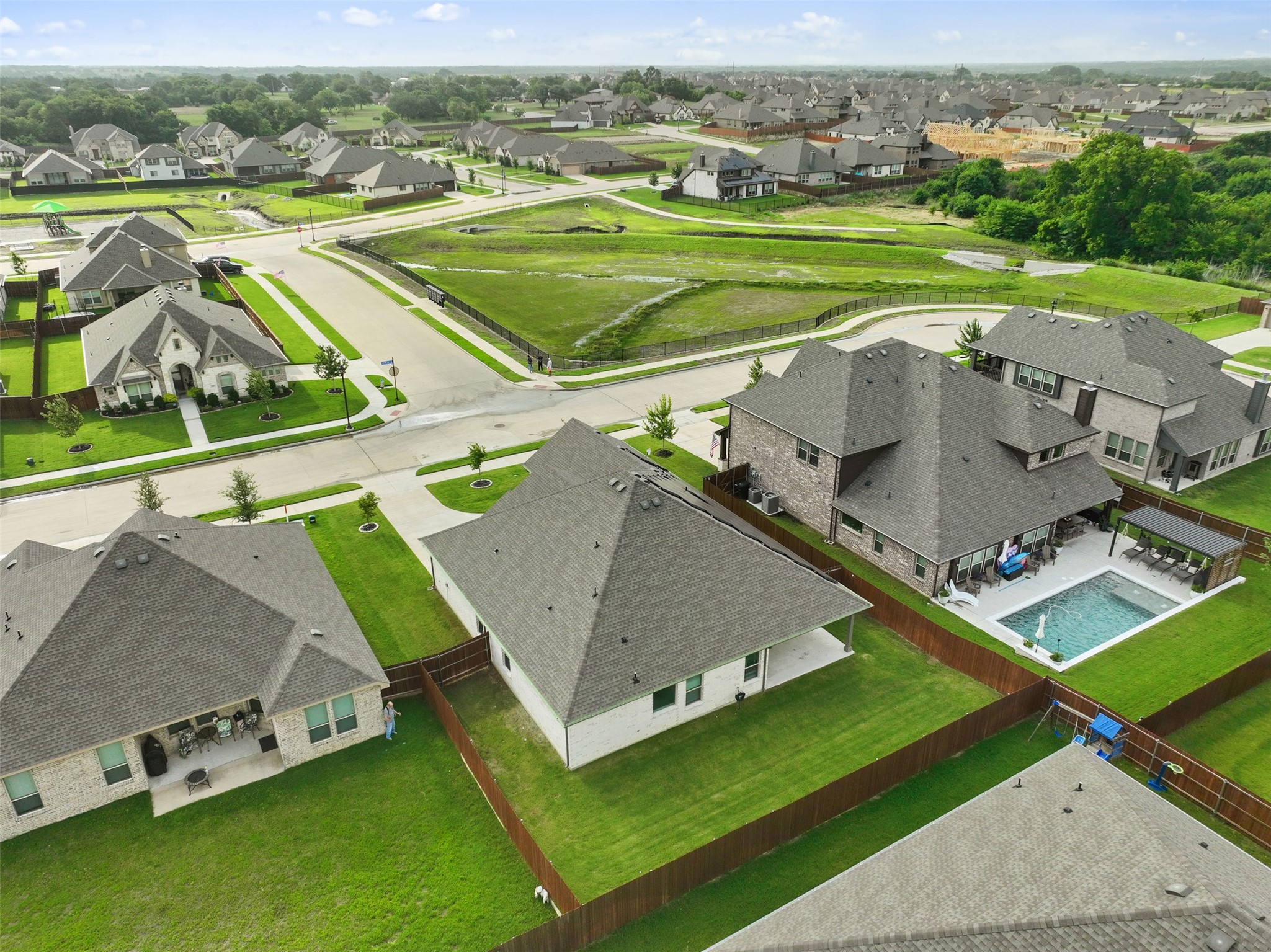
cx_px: 636
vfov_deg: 56.8
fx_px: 881
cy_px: 476
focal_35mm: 24
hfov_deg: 71.6
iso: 300
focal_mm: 12.29
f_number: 2.8
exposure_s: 1/2000
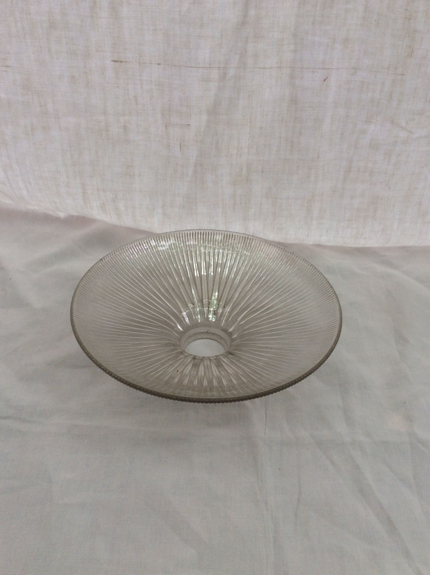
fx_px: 531
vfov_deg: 56.9
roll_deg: -1.0
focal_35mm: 32
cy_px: 288
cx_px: 215
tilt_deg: -39.3
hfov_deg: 44.1
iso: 32
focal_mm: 3.3
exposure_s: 1/50
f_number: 2.4
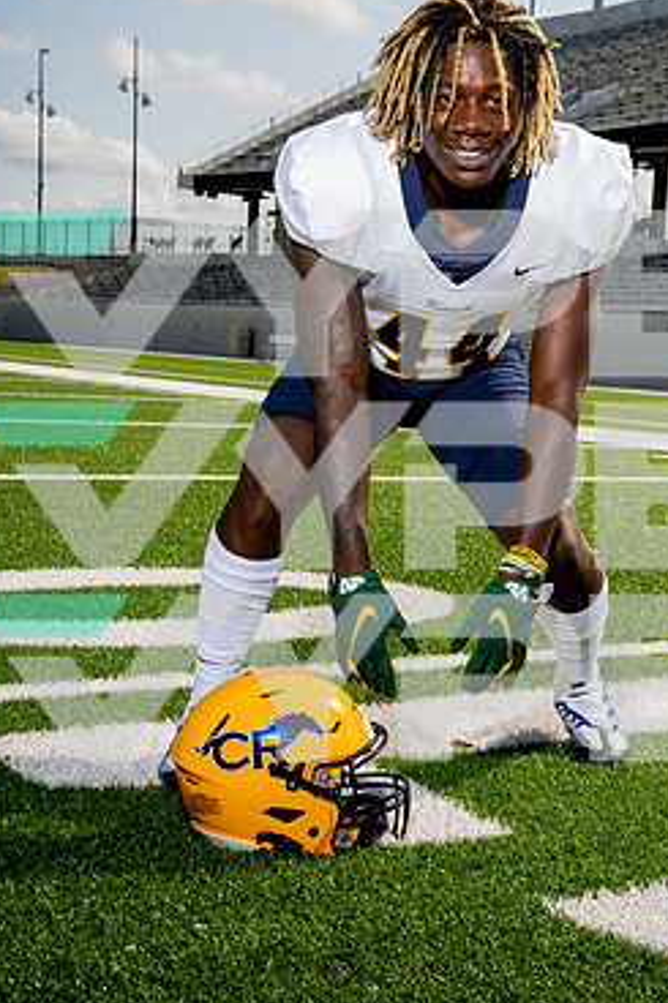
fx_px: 1671
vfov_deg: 33.4
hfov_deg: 22.6
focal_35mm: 60
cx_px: 374
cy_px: 488
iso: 100
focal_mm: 49
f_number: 7.1
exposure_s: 1/250
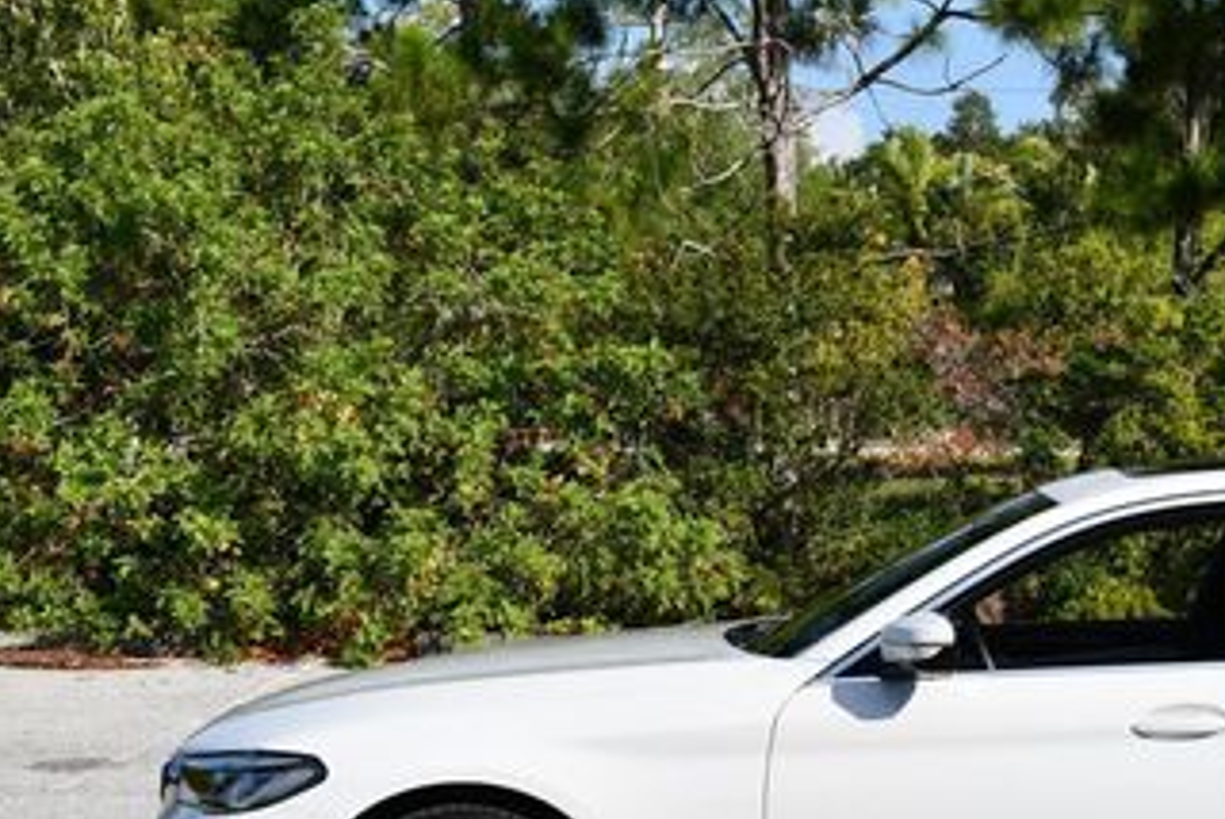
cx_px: 1156
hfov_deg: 20.7
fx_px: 3270
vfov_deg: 14.3
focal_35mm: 96
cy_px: 478
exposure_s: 1/250
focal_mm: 24
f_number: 8
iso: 100
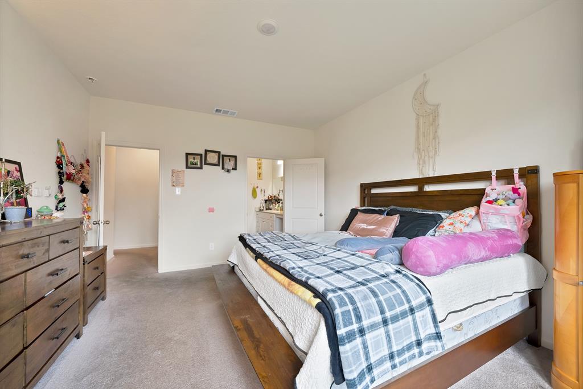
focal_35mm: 13
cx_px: 292
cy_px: 194
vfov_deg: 85.4
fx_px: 211
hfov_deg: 108.3
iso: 640
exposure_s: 1/13
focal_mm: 13
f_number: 9
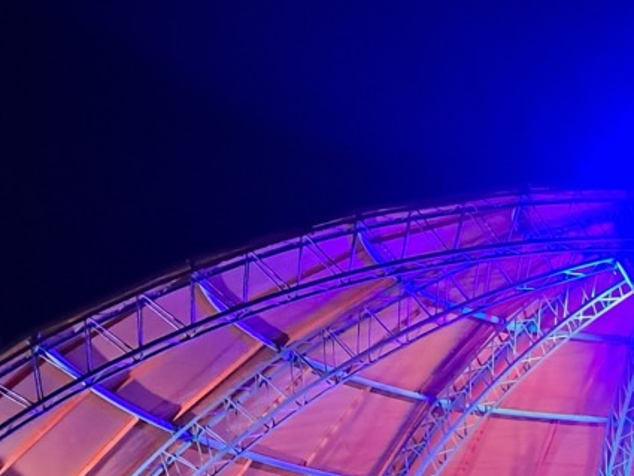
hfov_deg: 21.6
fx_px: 1631
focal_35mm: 89
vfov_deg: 15.3
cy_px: 713
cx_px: 555
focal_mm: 4
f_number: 1.8
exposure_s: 1/24
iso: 800
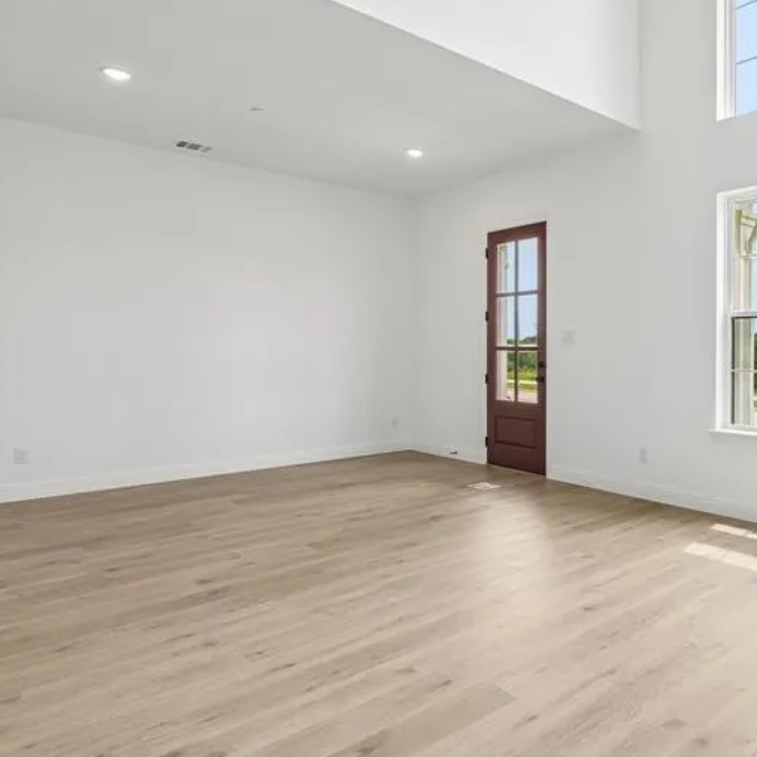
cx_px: 602
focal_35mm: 24
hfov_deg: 60.0
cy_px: 357
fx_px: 594
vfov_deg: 65.0
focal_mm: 14
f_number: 8
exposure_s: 1/500
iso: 400
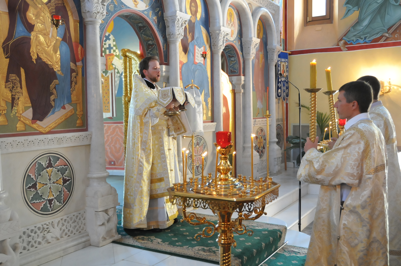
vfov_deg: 36.8
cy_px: 133
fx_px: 401
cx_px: 200
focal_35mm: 36
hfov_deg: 53.2
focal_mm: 24
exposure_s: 1/60
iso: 1600
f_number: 4
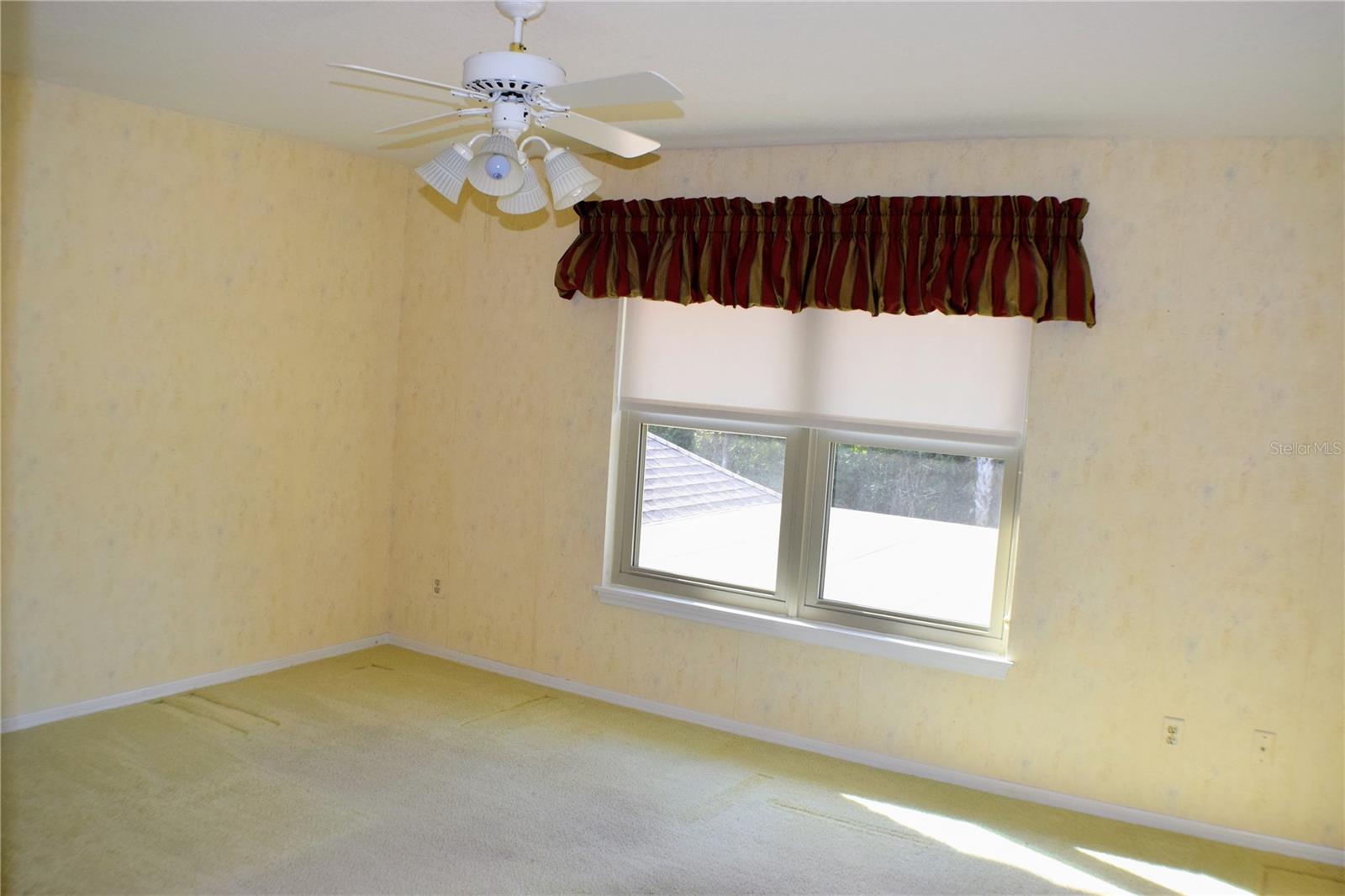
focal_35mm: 38
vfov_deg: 35.5
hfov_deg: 51.3
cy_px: 448
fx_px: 1401
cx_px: 672
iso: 500
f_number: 5.6
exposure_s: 1/125
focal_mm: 25
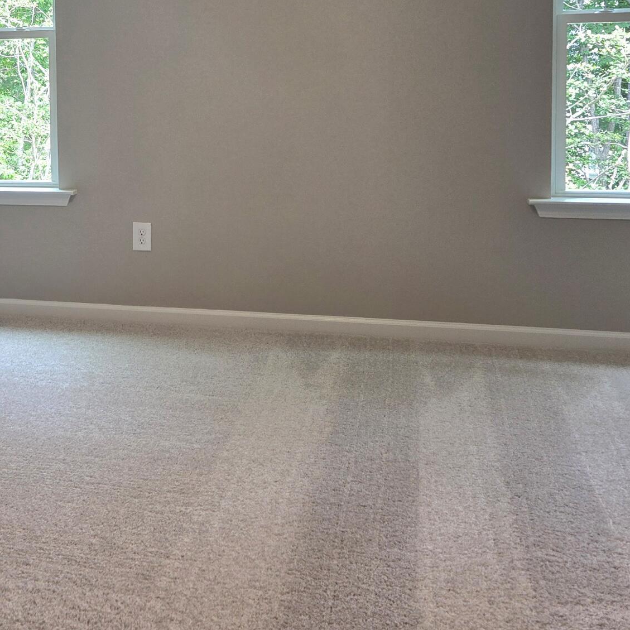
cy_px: 134
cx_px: 51
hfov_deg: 30.1
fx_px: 1112
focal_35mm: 54
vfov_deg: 30.9
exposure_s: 1/120
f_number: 1.8
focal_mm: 5.4
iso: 64
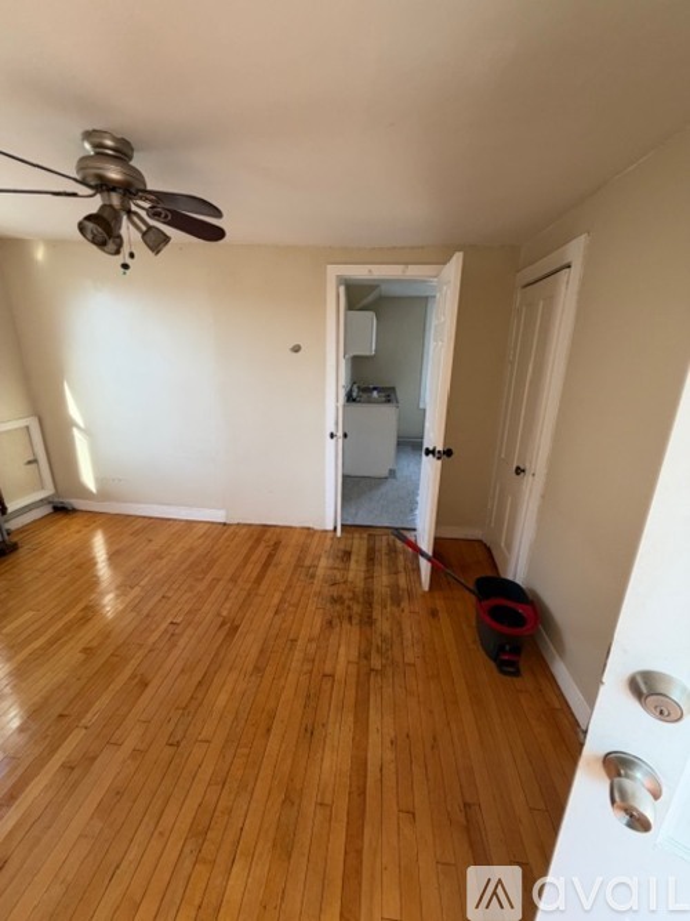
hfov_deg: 85.7
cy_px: 460
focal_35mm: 14
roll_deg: -1.5
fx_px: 372
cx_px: 345
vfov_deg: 102.1
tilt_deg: -13.2
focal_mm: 2.22
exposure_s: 1/121
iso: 160
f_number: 2.2
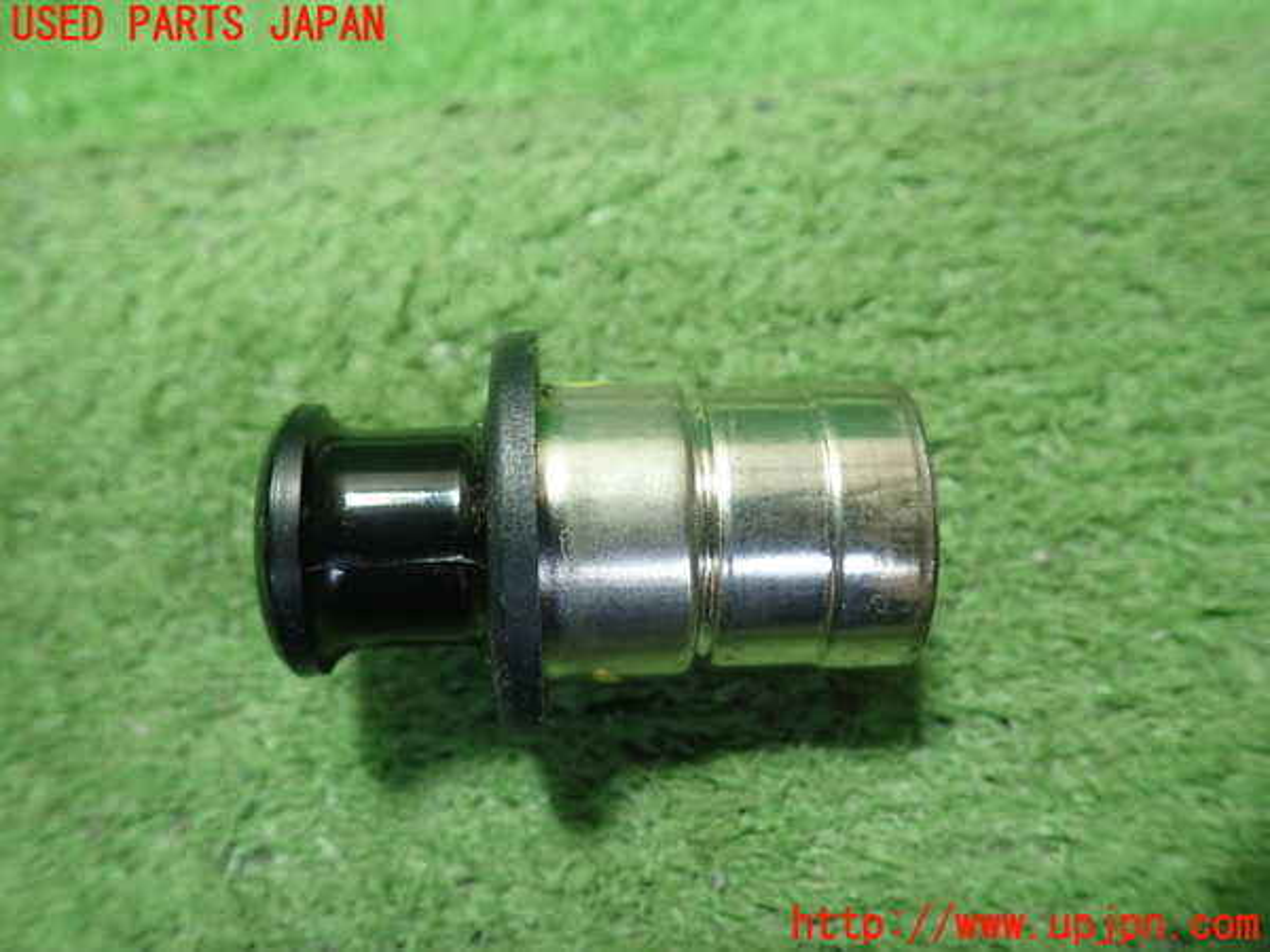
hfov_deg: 60.0
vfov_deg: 46.8
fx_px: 1101
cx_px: 635
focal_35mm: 30
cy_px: 476
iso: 640
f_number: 2.3
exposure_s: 1/125
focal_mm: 5.5
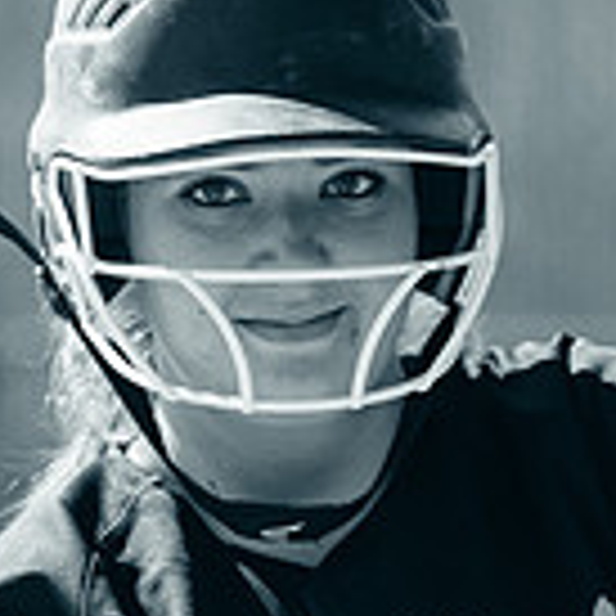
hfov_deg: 5.6
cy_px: 605
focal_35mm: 310
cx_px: 173
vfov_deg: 5.6
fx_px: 6241
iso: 200
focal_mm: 80
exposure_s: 1/2000
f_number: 2.8
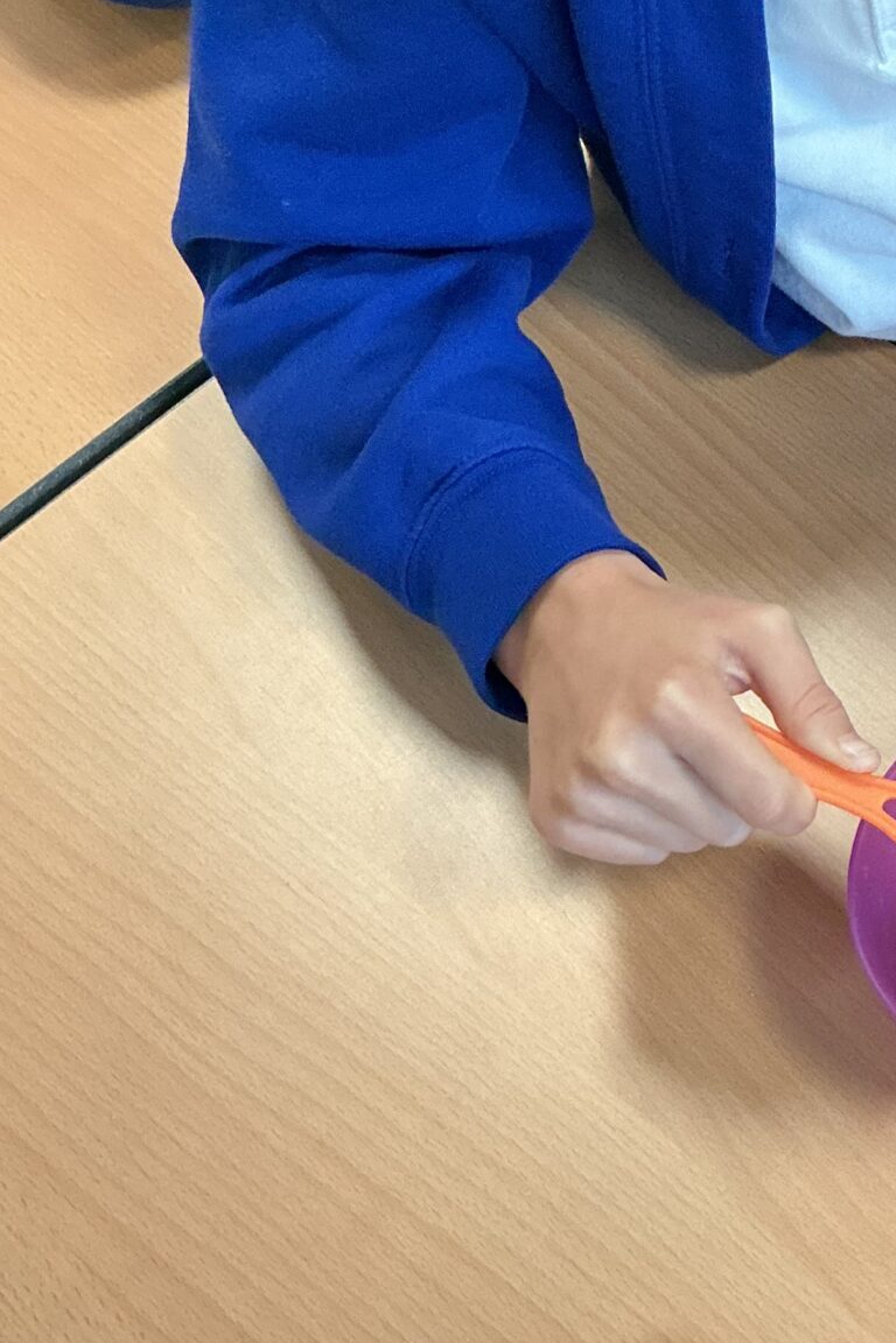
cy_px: 336
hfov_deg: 19.4
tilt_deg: -52.0
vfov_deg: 29.6
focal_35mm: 67
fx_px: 2501
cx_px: 1008
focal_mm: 3
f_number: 1.8
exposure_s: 1/60
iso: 160
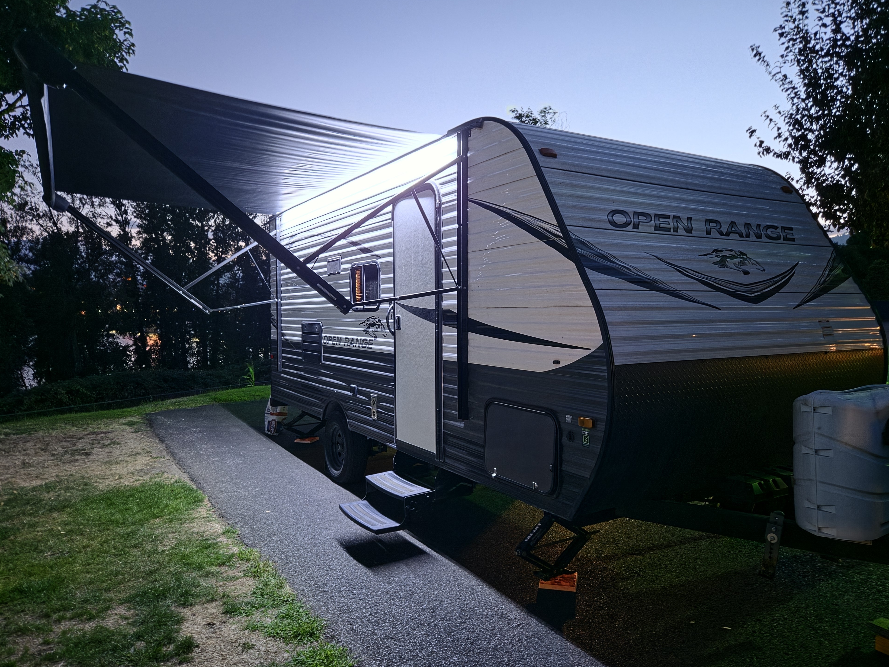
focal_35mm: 24
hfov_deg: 71.6
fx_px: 616
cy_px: 342
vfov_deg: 56.8
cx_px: 454
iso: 1250
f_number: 1.8
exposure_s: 1/4
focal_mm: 5.4
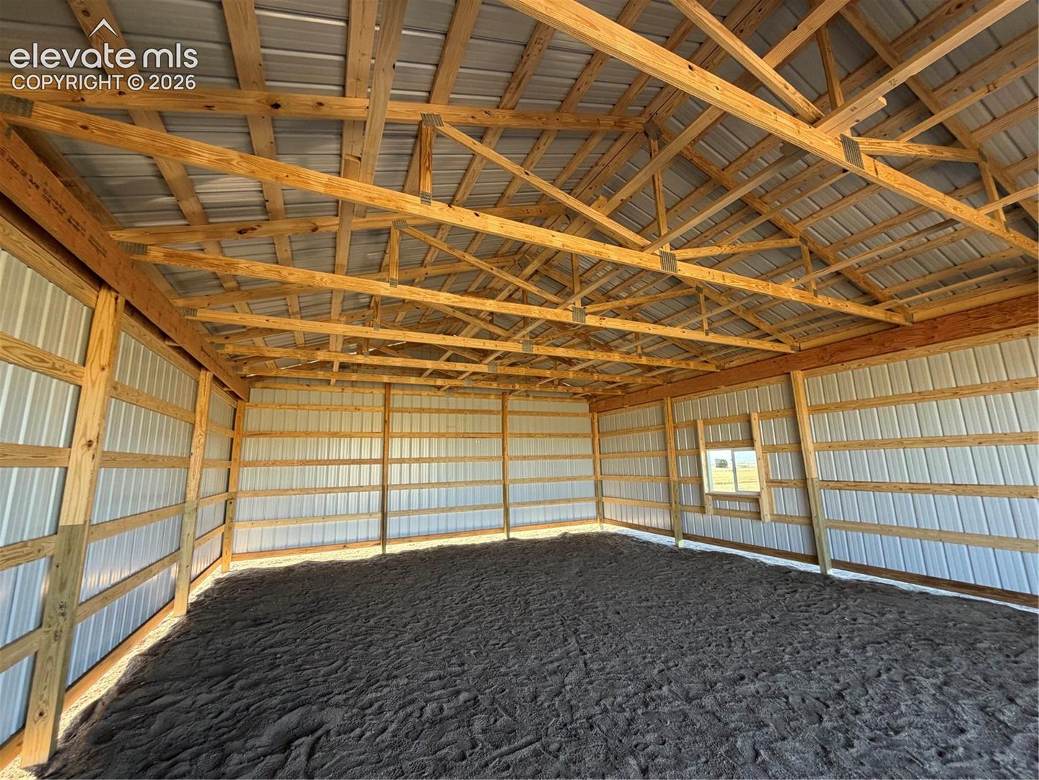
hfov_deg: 102.1
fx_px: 420
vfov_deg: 85.7
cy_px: 390
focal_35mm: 14
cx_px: 520
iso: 160
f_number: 2.2
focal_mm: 2.22
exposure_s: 1/121
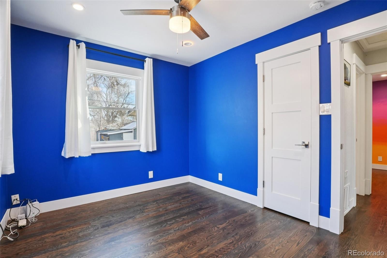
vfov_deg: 72.0
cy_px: 129
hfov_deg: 95.0
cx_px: 194
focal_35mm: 16
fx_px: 177
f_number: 8
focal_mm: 11
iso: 320
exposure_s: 1/30
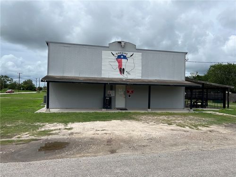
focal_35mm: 26
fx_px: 177
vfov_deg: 53.1
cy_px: 88
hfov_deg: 67.3
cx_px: 118
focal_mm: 5.7
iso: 50
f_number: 1.5
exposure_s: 1/6211
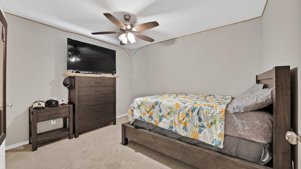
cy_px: 81
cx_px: 153
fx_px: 112
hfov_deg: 106.8
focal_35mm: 14
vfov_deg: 74.3
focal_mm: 13
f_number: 9
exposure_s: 13
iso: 640
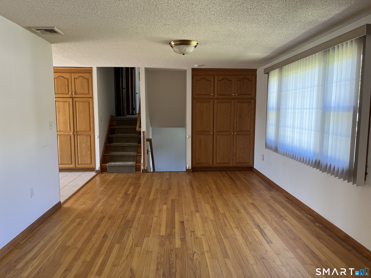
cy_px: 139
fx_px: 279
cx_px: 186
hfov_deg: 67.3
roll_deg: +0.2
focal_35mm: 26
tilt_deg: -6.5
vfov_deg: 53.1
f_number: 1.6
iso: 125
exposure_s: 1/121
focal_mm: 5.1
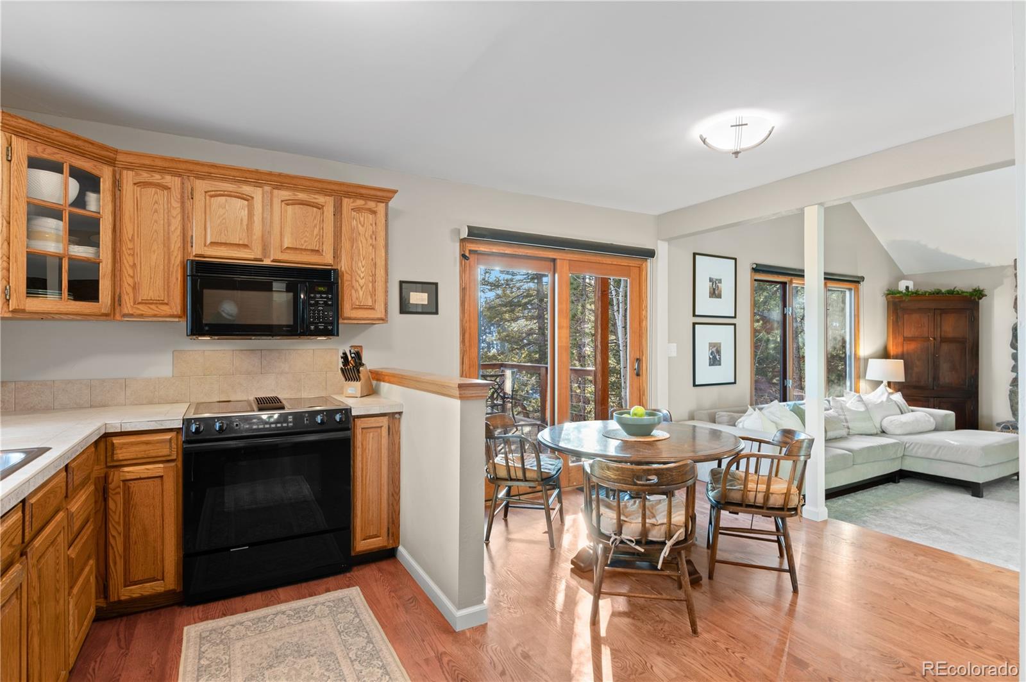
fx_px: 484
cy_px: 341
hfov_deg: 93.3
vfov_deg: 70.3
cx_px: 513
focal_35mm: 17
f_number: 8
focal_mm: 17
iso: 400
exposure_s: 1.3
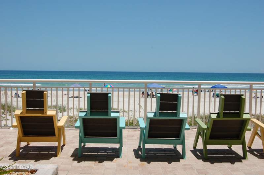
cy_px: 88
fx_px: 330
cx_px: 132
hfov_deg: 43.7
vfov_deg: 29.8
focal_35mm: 45
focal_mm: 30
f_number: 10
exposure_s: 1/400
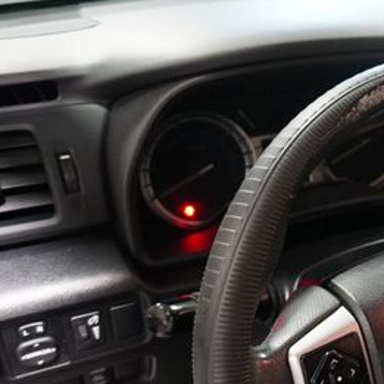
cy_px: 250
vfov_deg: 33.8
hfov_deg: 31.5
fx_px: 628
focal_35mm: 50
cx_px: 384
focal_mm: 16
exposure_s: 1/50
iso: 6400
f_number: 3.5
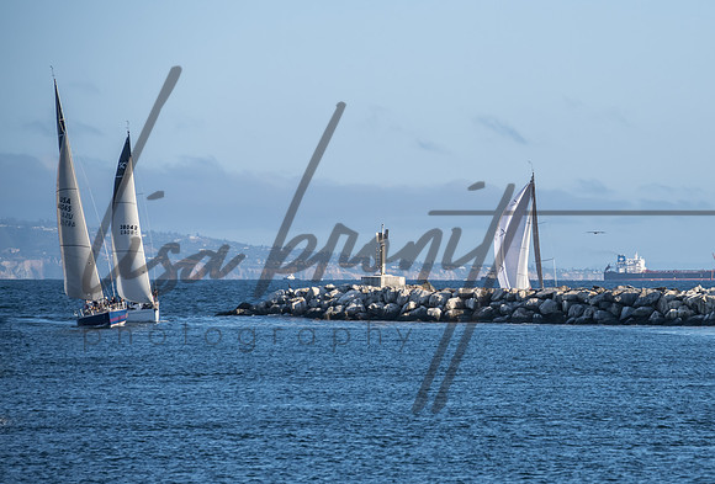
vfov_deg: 5.3
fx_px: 5211
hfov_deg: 7.8
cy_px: 242
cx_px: 519
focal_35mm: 261
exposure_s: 1/1250
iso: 320
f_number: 6.3
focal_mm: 180
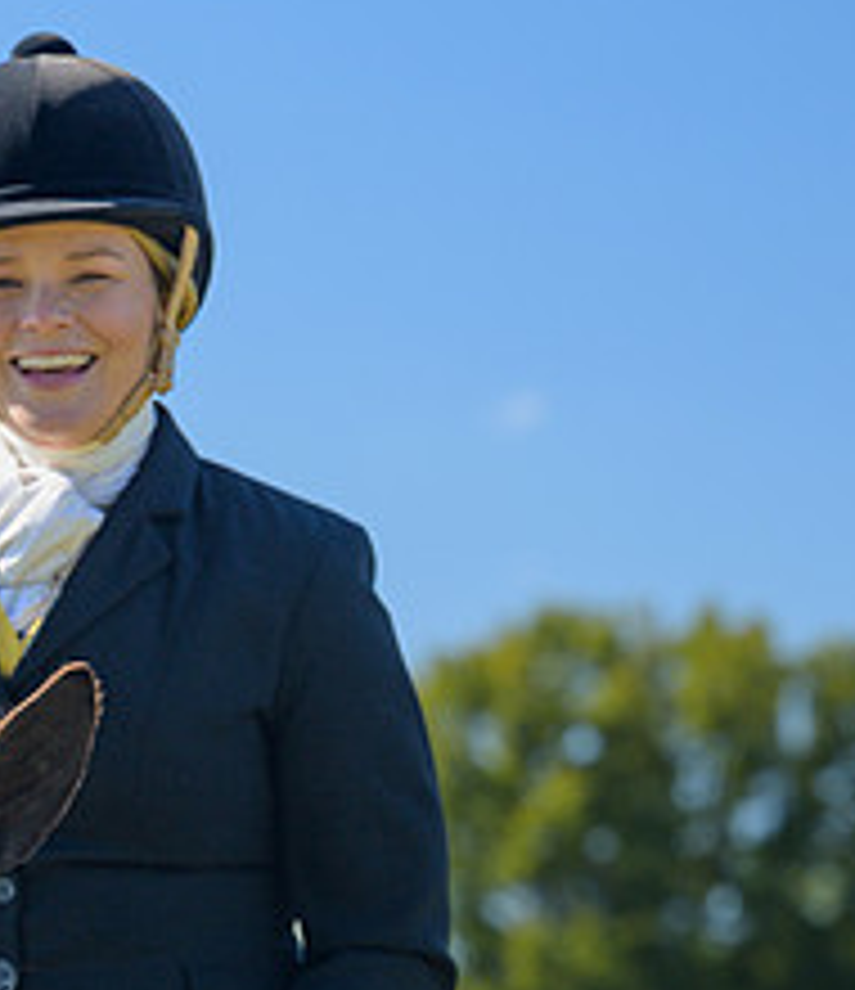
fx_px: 7679
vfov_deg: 7.4
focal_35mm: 254
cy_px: 705
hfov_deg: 6.3
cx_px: -247
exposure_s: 1/500
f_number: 4
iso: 200
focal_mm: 86
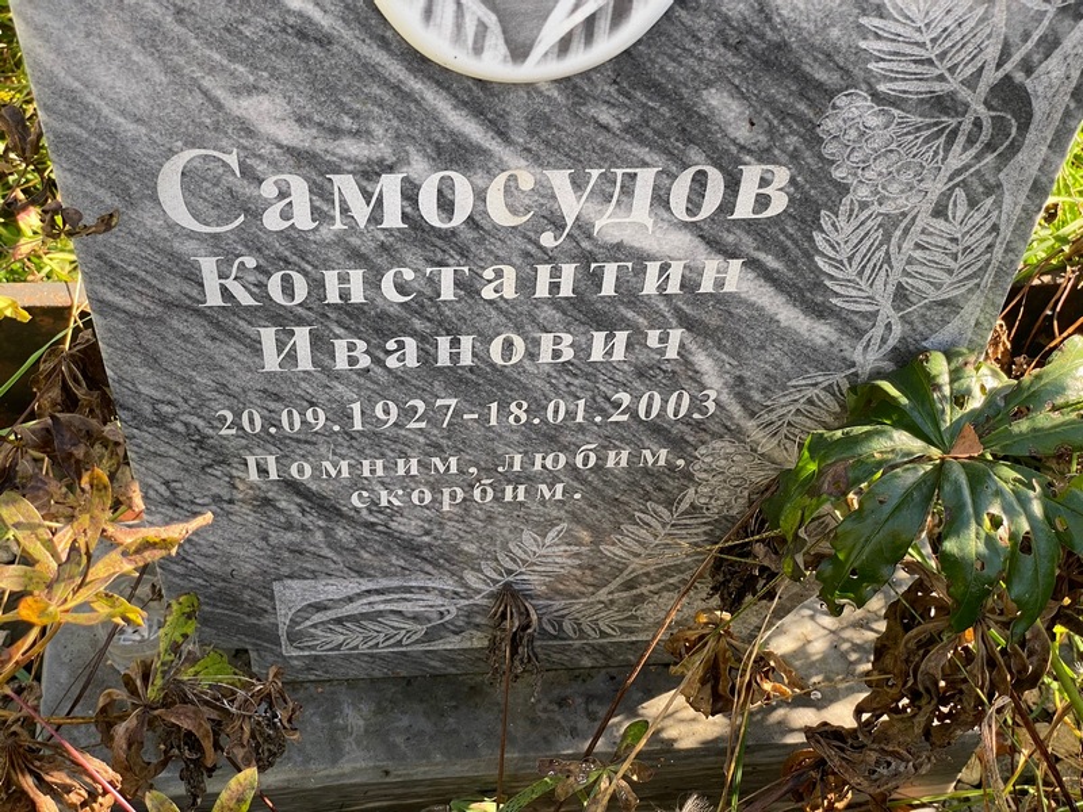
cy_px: 406
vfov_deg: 28.0
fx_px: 1627
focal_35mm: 52
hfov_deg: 36.8
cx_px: 542
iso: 25
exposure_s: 1/122
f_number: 2
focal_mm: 6
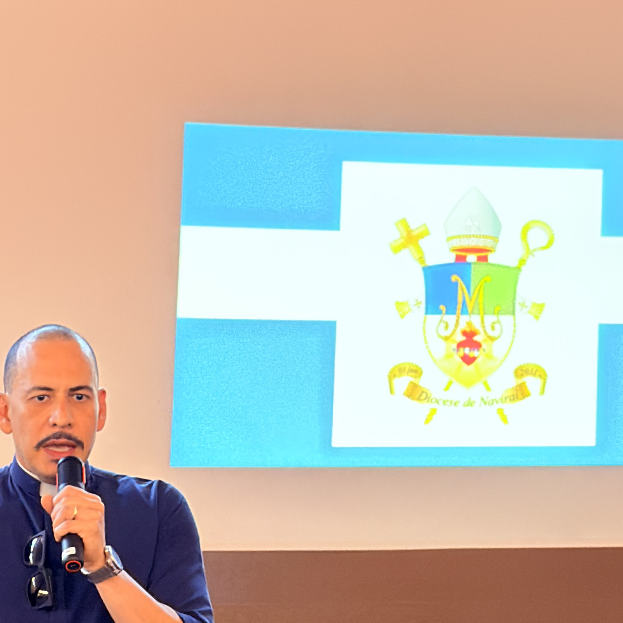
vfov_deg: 14.5
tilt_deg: -9.4
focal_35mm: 115
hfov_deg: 15.0
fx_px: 2342
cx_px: 38
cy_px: 835
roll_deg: -2.1
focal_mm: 6.76
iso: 400
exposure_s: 1/40
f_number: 1.78
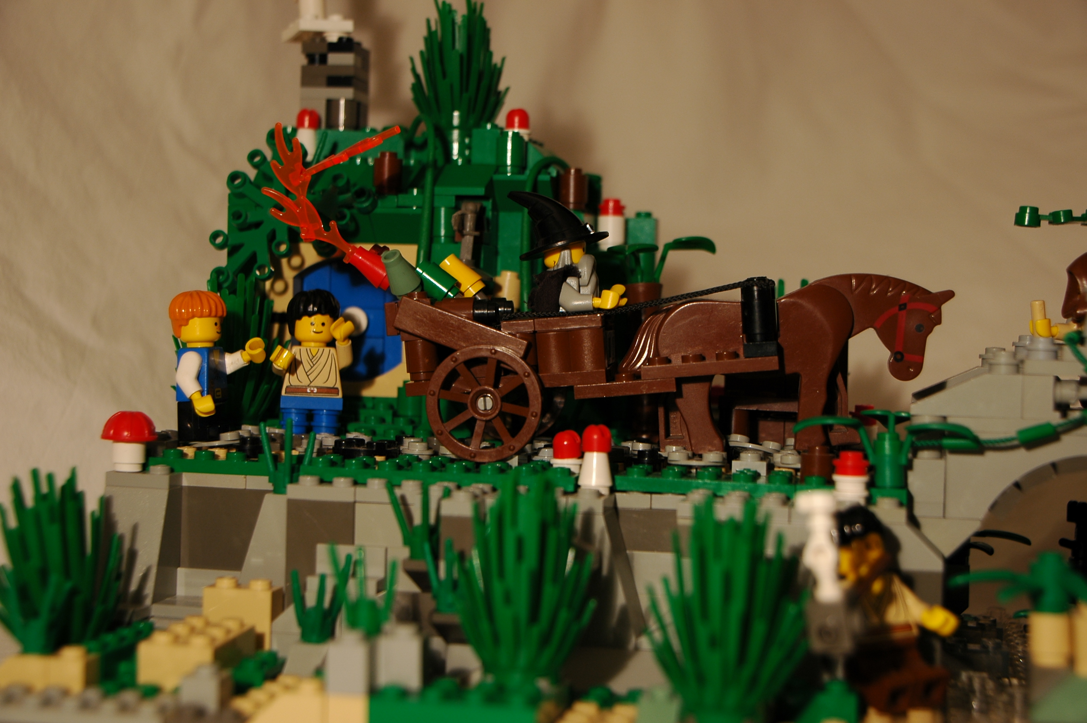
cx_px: 544
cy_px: 362
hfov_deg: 31.9
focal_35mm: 63
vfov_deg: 21.5
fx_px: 1901
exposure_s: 1/40
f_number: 4.2
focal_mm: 42
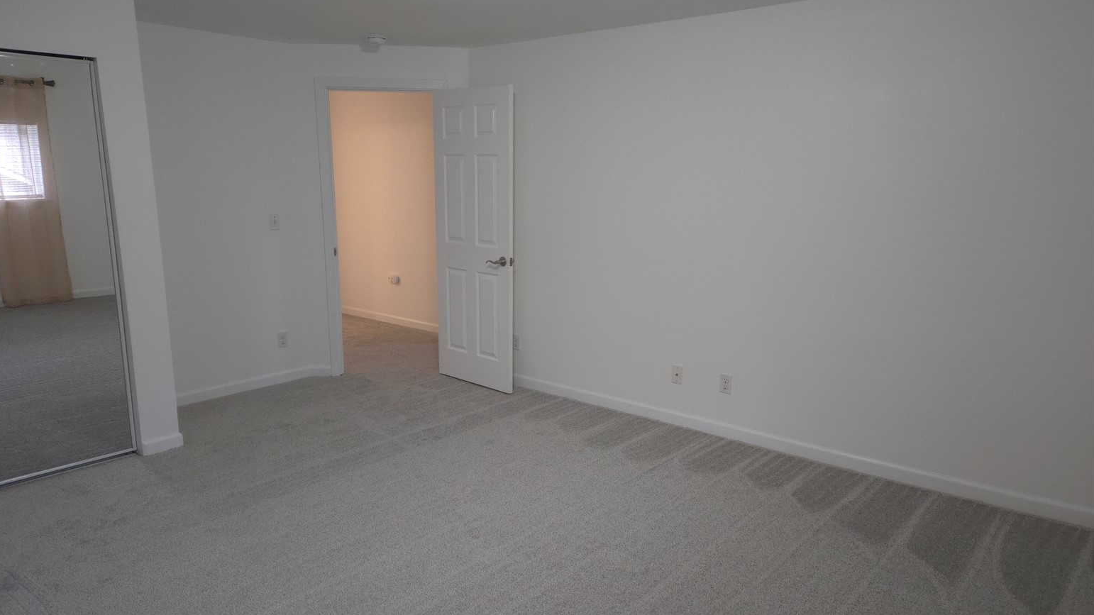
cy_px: 350
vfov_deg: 44.3
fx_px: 754
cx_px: 529
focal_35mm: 26
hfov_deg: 71.9
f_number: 1.8
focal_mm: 5.4
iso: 320
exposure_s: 1/24
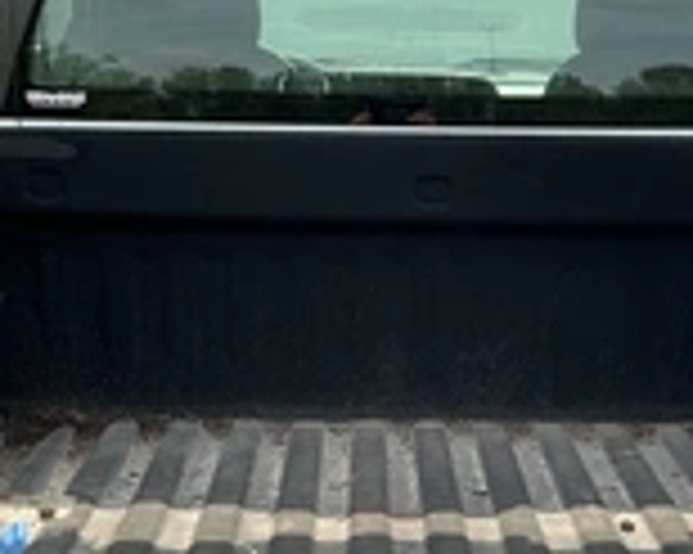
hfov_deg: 26.7
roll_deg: +0.7
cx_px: 418
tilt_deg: -21.3
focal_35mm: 71
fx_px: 1455
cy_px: 581
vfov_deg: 20.7
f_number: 1.8
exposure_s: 1/855
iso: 25
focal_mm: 3
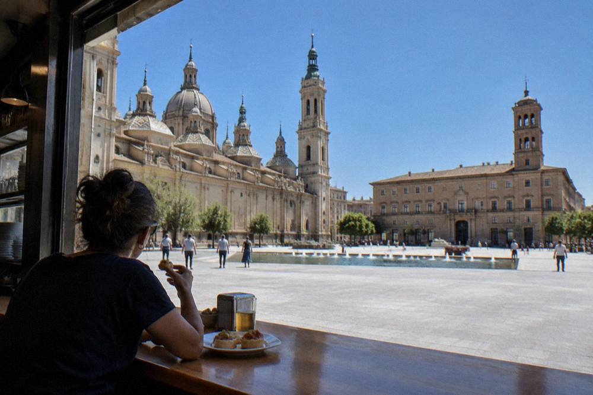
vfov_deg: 28.6
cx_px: 296
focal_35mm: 47
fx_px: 774
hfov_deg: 41.9
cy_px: 198
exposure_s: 1/640
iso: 500
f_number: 7.1
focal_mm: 47
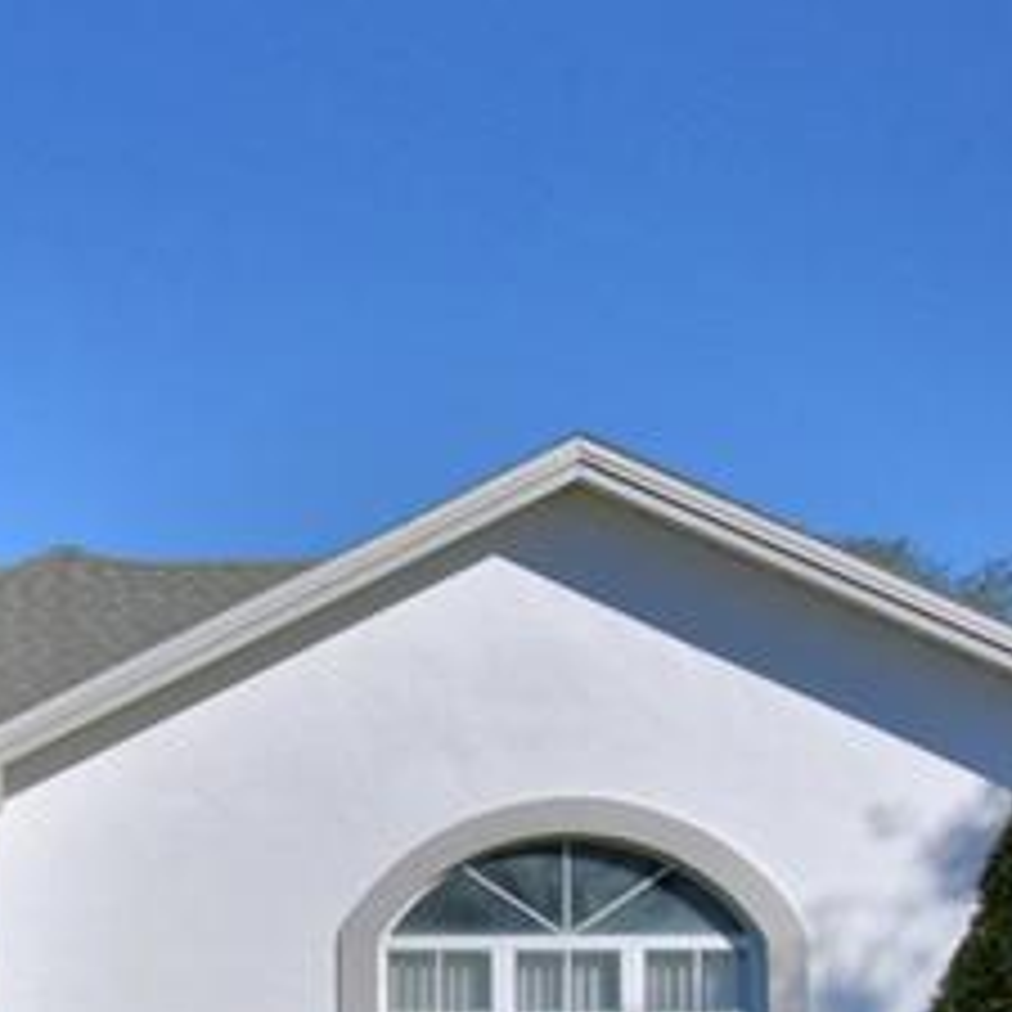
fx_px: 3572
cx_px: -922
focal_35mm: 108
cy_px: 951
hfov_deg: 14.0
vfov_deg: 15.9
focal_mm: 19
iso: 100
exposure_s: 1/1250
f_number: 5.6
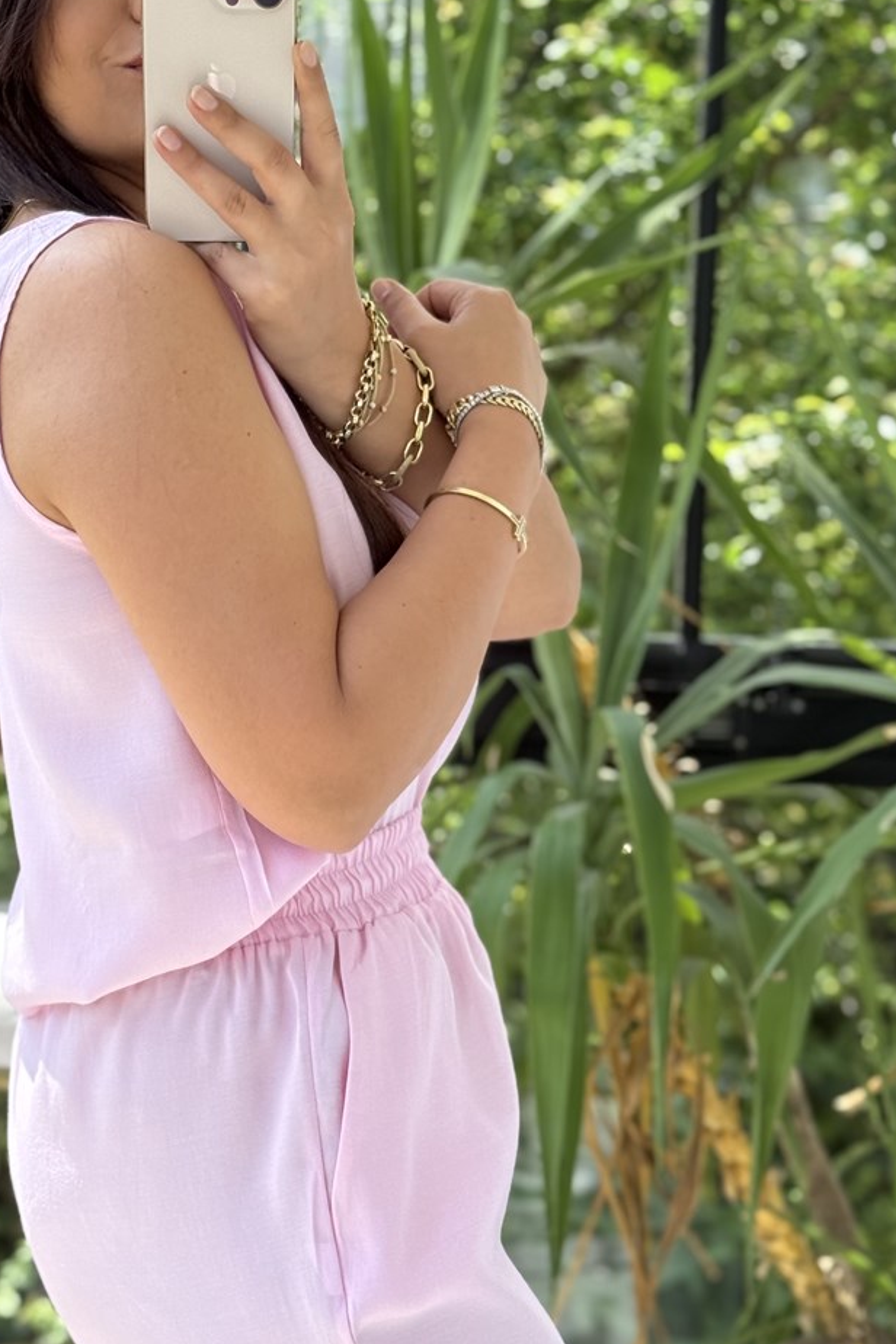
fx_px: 2688
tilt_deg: -18.3
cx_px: 241
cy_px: 604
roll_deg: -1.3
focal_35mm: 72
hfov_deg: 18.8
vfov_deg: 28.1
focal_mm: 6.76
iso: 80
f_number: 1.78
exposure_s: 1/534
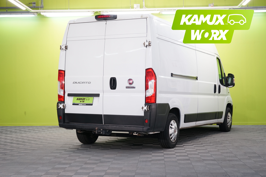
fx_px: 429
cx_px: 133
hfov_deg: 34.5
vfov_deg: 23.4
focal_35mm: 58
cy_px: 88
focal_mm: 58
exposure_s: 1/25
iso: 500
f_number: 5.6
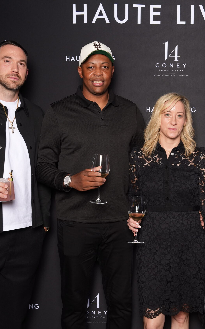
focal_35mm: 53
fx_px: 474
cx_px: 172
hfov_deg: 23.9
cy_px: 162
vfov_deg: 38.2
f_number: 5.6
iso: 1000
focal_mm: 34
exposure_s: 1/200
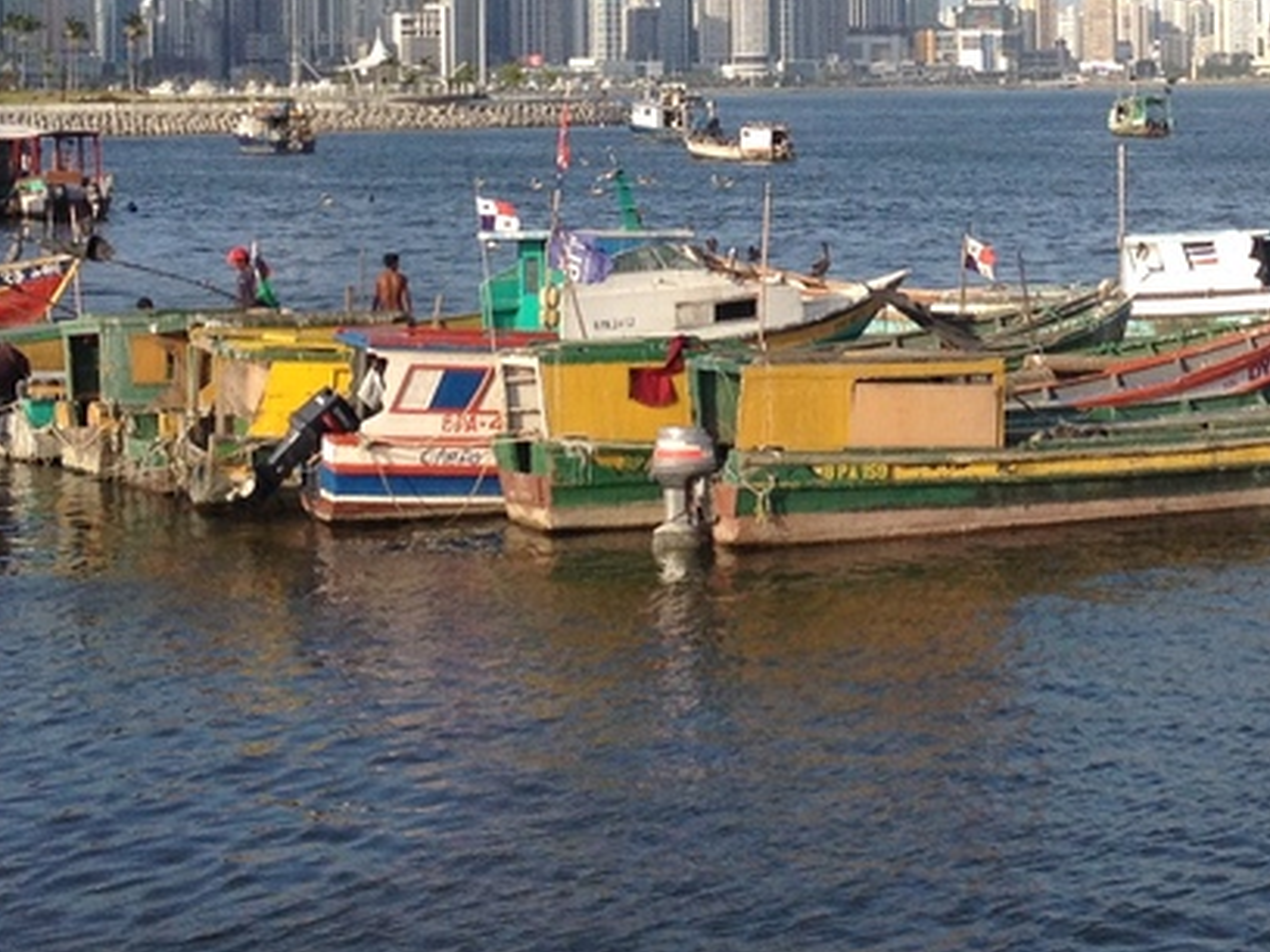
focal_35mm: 103
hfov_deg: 18.9
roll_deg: +1.0
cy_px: 78
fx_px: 3779
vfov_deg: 14.2
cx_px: 1024
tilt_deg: -3.2
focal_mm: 4.28
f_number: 2.4
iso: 50
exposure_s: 1/1416
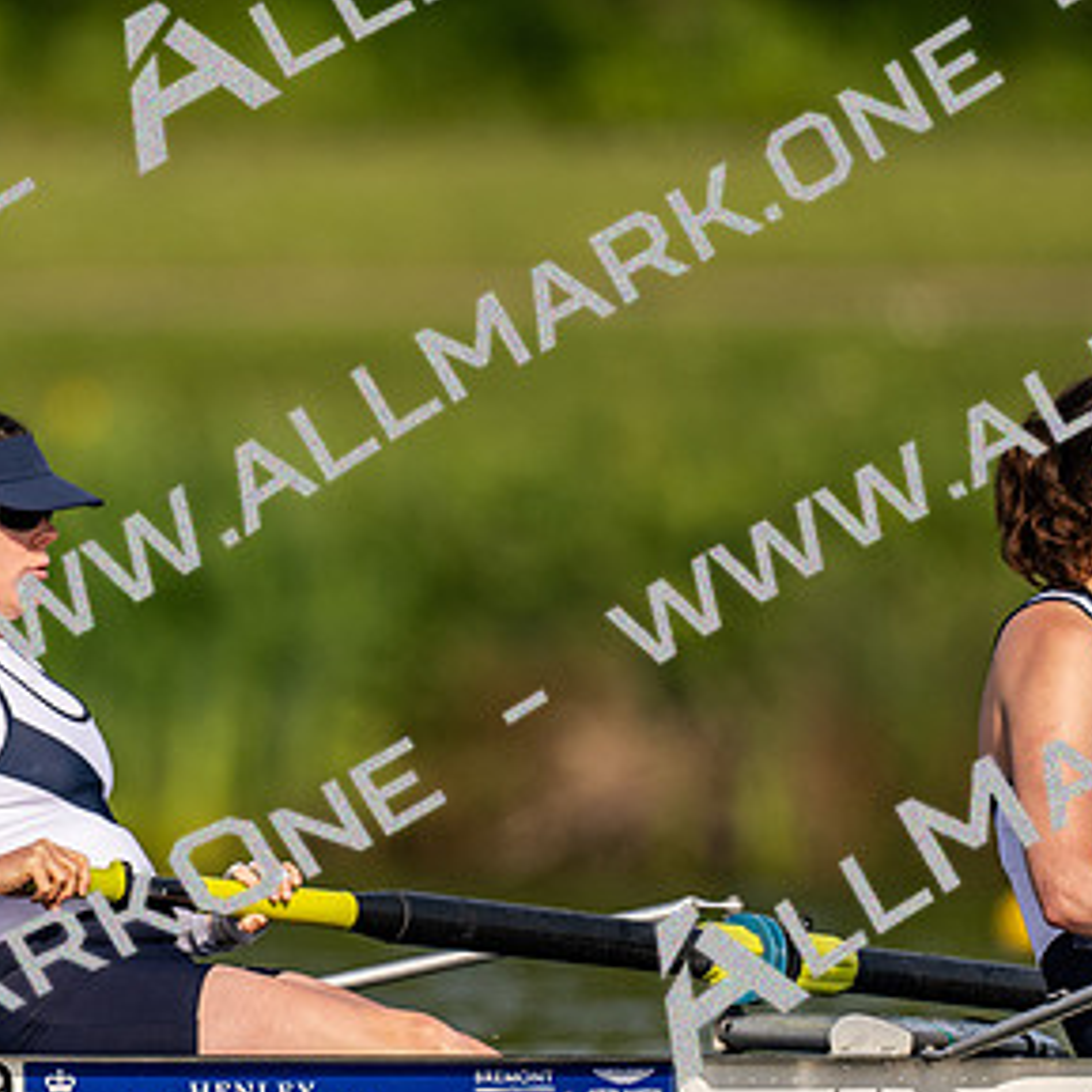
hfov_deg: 1.1
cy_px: 727
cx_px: 333
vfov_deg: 1.1
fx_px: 54749
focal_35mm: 1534
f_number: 4
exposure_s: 1/2500
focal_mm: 600
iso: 220
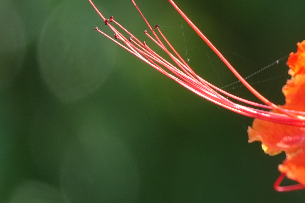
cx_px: 433
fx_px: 15154
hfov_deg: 1.2
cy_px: 117
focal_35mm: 1789
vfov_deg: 0.8
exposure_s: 1/250
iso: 125
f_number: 4
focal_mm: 220
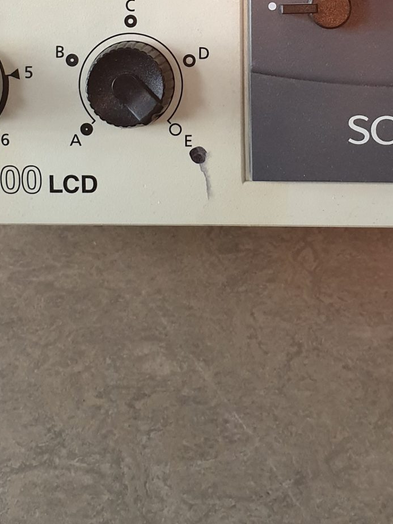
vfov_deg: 25.5
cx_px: 231
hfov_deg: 20.4
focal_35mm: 72
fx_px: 1090
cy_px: -20
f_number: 2.4
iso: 200
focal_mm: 4.3
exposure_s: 1/50
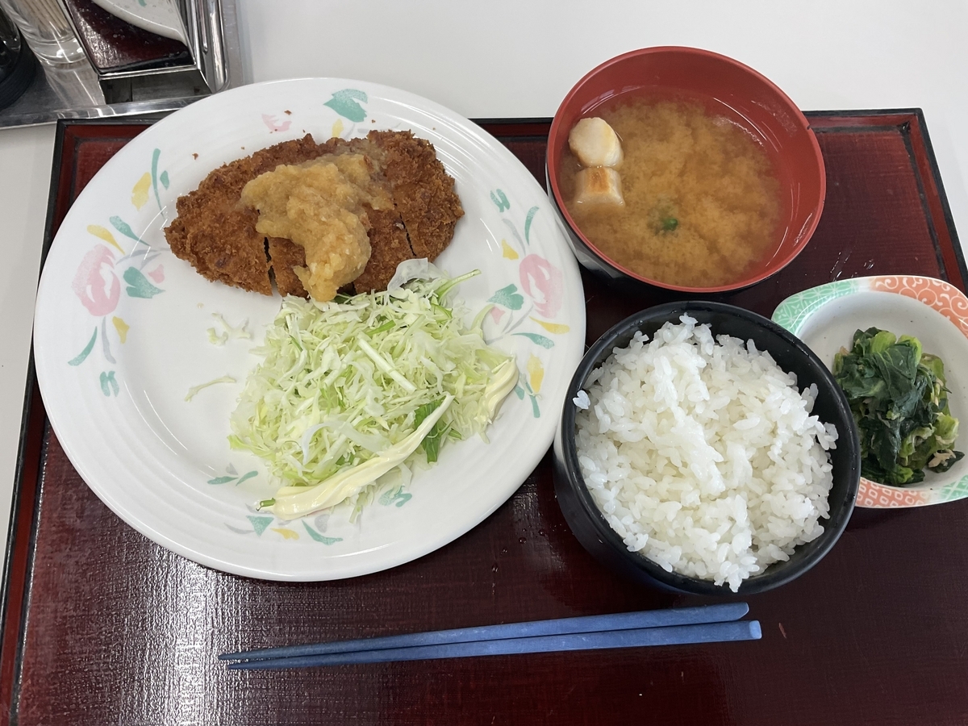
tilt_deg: -70.4
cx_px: 484
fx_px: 811
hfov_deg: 61.7
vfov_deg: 48.2
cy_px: 363
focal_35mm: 29
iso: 40
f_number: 1.8
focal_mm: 3
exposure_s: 1/120
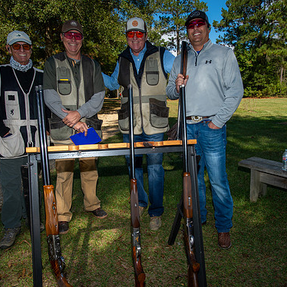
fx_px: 272
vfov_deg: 55.6
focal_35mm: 29
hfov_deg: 55.6
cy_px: 147
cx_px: 152
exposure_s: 1/250
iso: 80
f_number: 5.6
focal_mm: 22
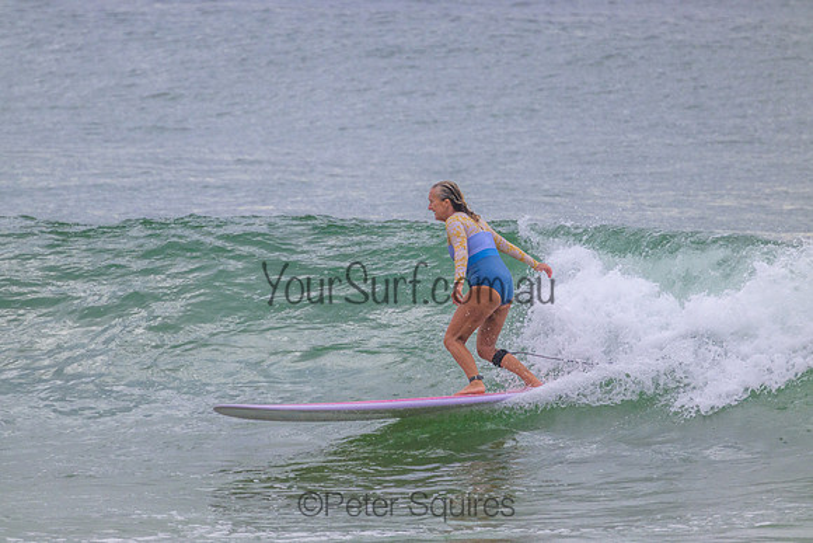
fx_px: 18070
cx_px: 406
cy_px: 272
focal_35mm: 800
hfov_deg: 2.6
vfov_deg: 1.7
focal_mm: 800
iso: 1250
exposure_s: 1/2000
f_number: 11
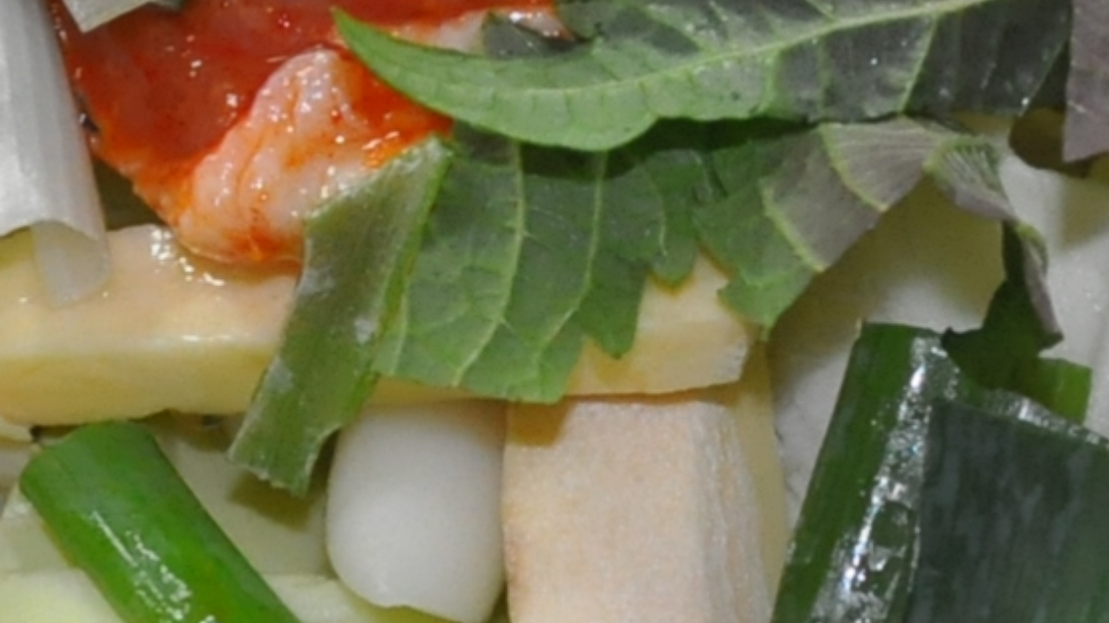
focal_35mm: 200
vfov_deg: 6.1
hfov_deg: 10.8
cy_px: 228
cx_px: 394
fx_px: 5880
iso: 1000
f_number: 4.5
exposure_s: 1/60
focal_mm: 22
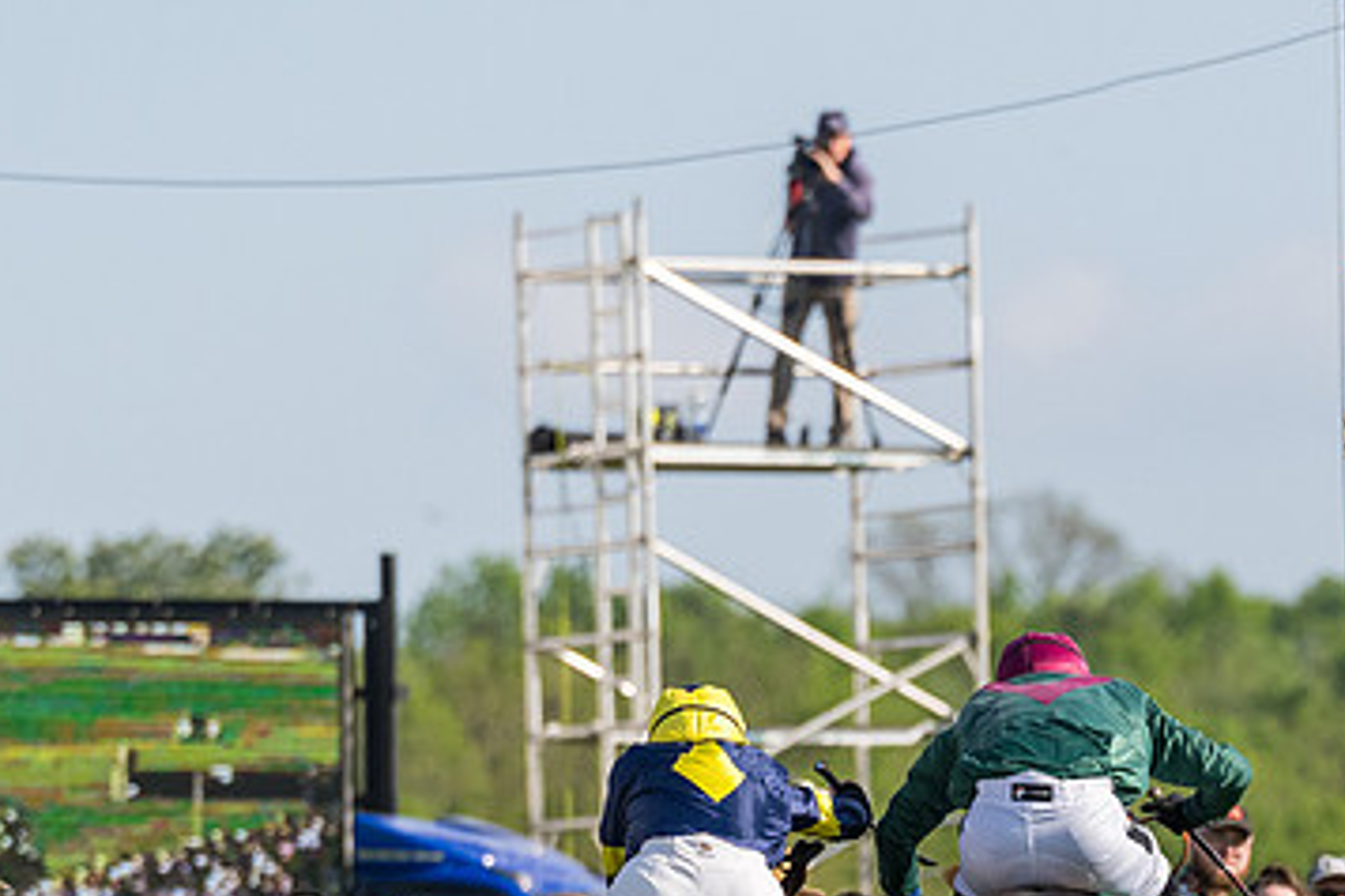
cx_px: 1301
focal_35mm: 671
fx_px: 25067
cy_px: 1248
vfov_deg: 2.0
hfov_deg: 3.1
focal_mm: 200
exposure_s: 1/6400
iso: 500
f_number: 4
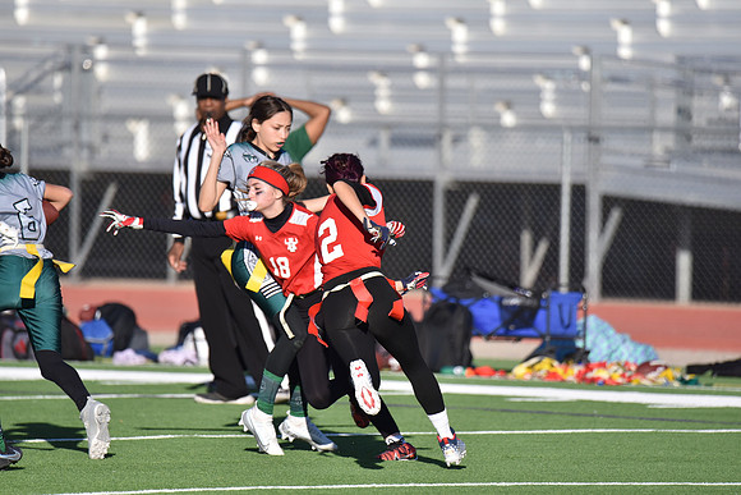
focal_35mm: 550
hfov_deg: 3.7
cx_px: 370
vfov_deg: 2.5
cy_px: 248
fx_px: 11323
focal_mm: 550
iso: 900
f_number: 6.3
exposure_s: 1/4000
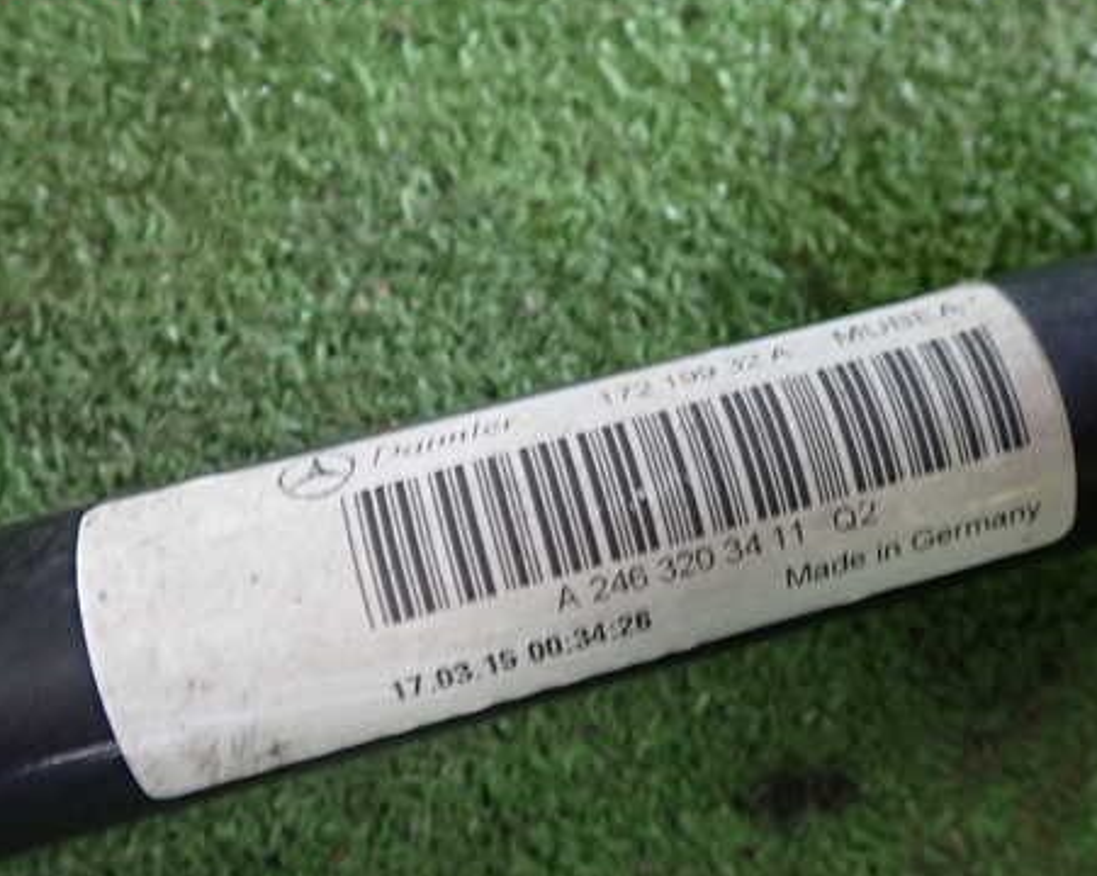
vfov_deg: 38.2
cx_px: 681
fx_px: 1265
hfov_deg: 46.5
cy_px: 474
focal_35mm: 39
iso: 320
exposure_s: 1/30
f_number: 2.3
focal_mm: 5.4
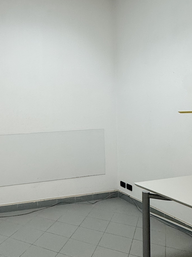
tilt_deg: -1.2
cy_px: 122
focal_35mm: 31
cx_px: 30
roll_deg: +1.5
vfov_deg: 58.3
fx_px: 229
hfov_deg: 42.7
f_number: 2.2
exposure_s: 1/50
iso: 200
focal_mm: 2.22
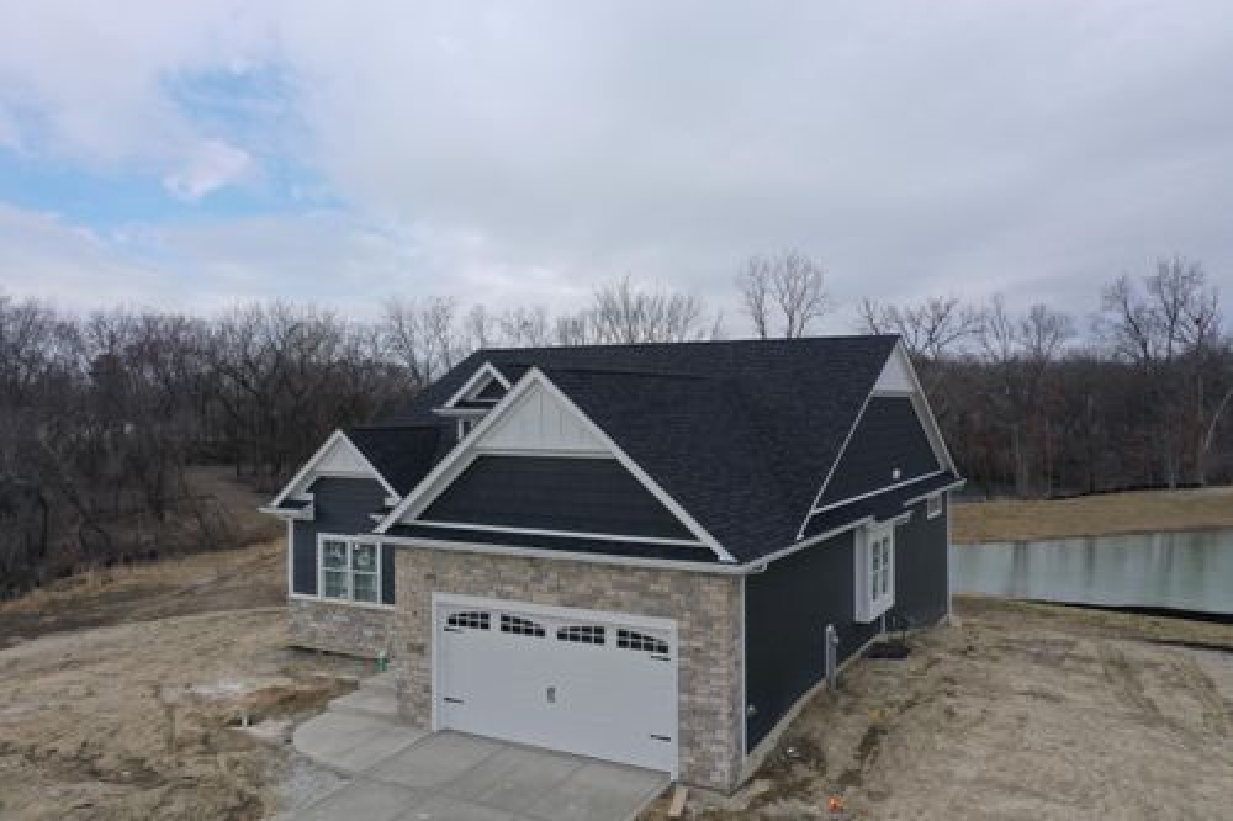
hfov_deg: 65.5
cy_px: 410
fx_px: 959
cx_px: 616
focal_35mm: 28
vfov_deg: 46.4
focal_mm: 10.26
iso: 100
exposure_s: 1/1000
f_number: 4
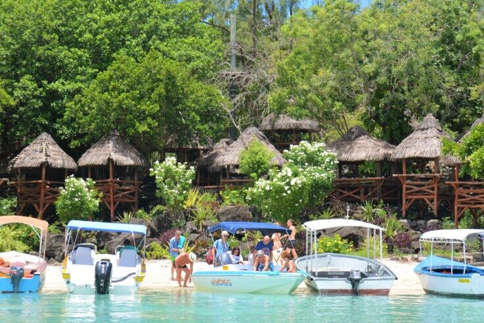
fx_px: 1542
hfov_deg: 17.8
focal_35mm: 115
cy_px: 131
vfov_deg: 11.9
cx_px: 242
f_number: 8
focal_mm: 55
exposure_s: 1/250
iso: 100
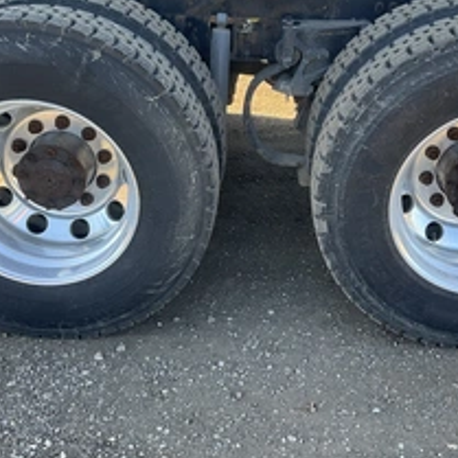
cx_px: 263
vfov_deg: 34.6
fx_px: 733
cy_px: 193
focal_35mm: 49
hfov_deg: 34.6
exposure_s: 1/158
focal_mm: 3
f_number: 1.8
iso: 25
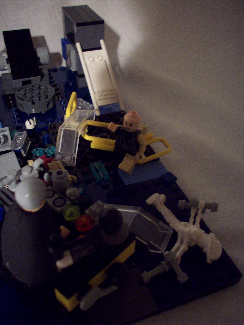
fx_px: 348
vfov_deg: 50.1
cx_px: 122
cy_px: 162
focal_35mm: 37
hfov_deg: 38.7
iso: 200
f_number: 2.8
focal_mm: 6.2
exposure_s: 1/8
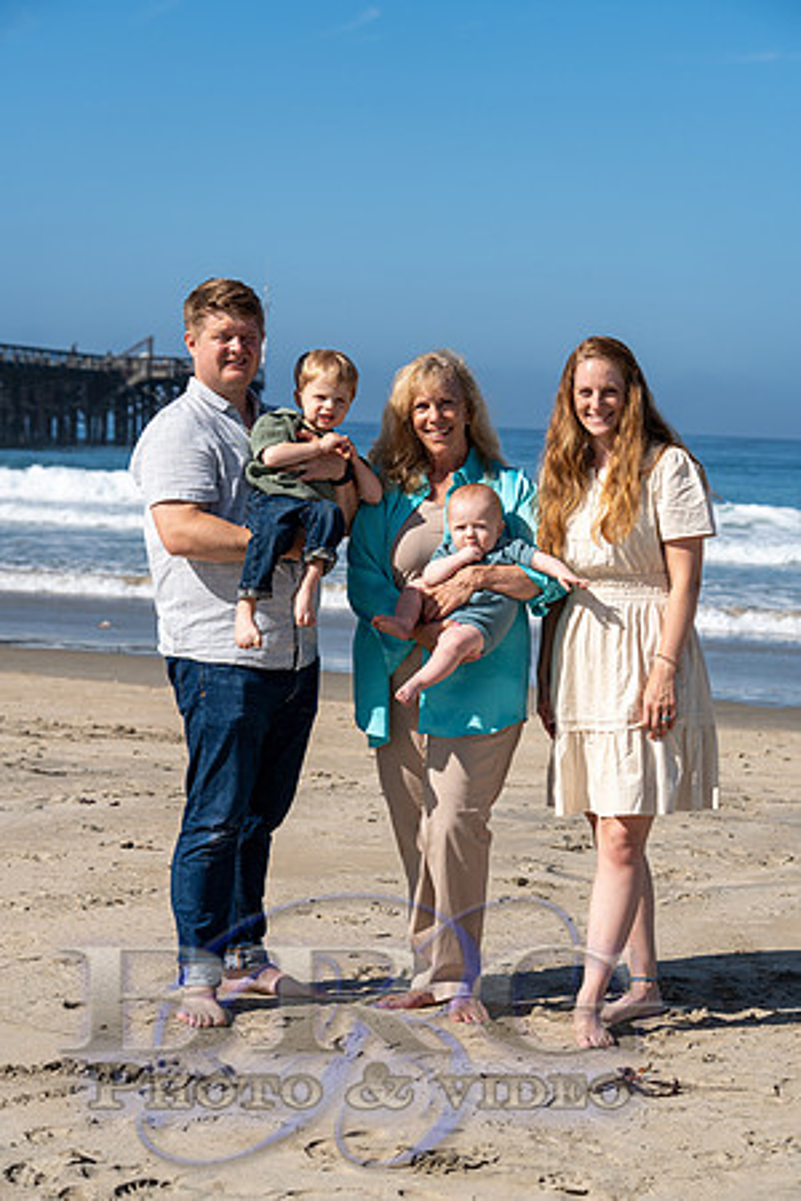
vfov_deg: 23.9
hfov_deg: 16.1
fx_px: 2837
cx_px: 400
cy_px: 600
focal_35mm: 85
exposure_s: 1/800
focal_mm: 85
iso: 160
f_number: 6.3
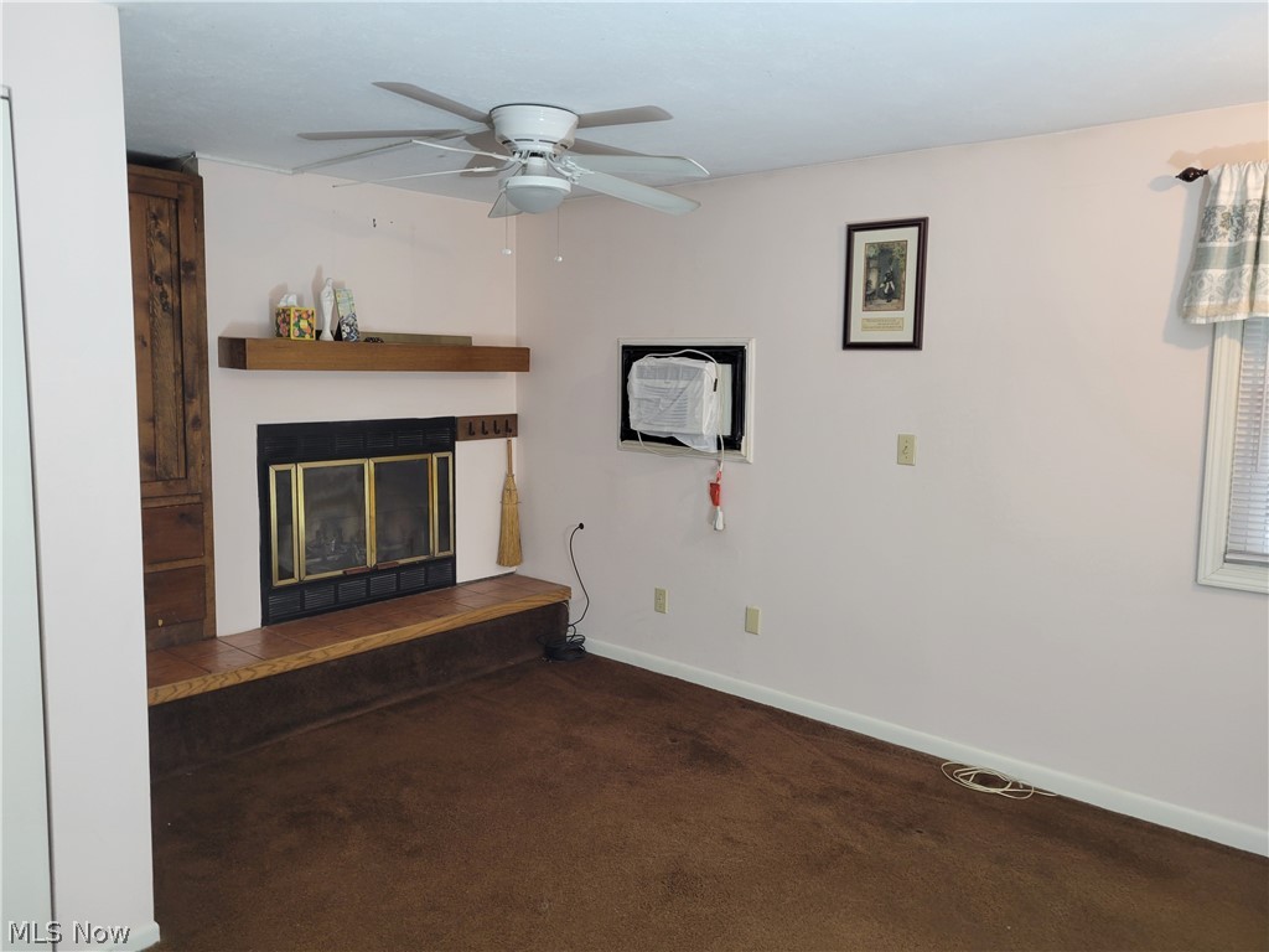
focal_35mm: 26
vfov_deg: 53.1
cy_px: 476
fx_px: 953
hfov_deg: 67.3
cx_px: 634
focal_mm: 5.4
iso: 200
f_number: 1.8
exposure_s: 1/40
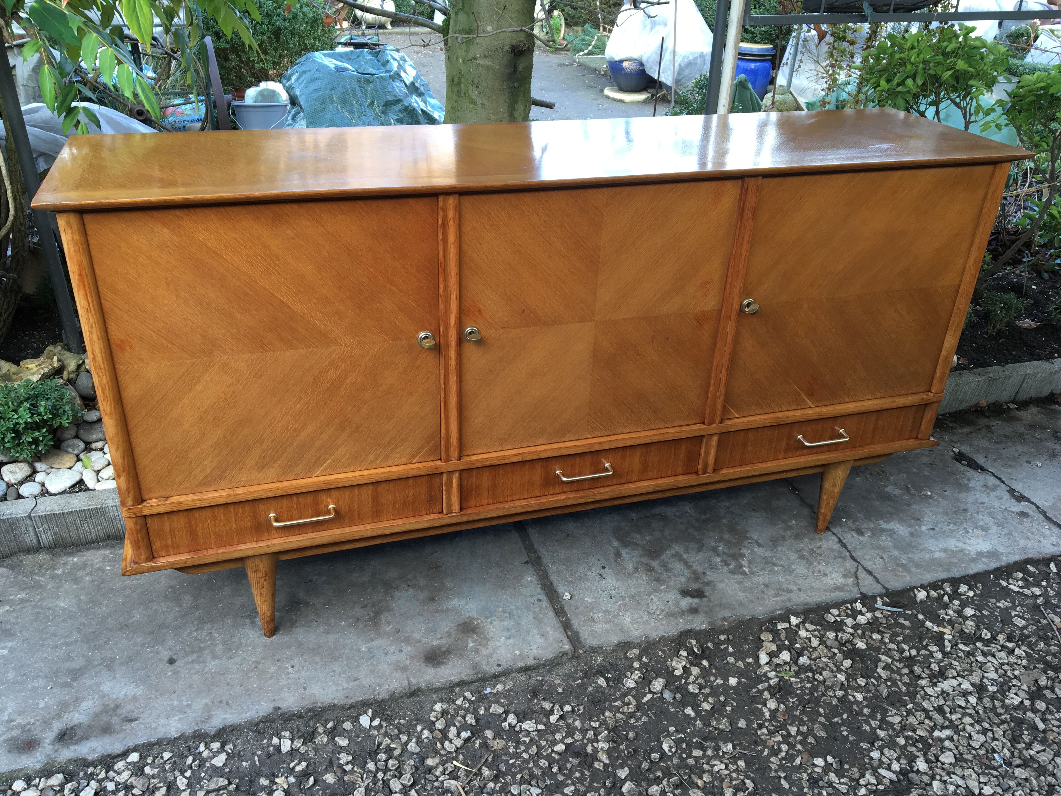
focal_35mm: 29
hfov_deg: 61.7
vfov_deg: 48.2
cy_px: 398
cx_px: 530
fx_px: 889
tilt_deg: -27.9
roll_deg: -1.1
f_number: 2.2
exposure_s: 1/50
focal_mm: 4.15
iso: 32
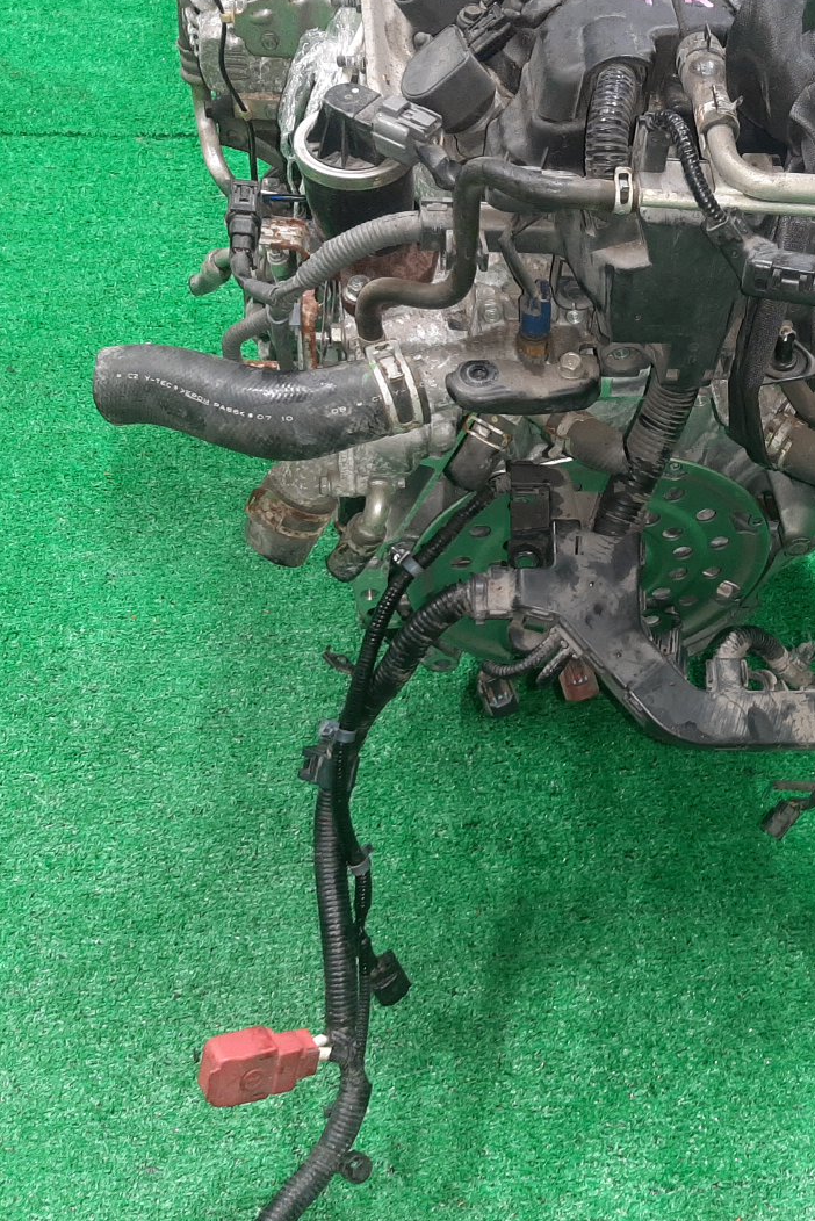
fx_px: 1256
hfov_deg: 35.1
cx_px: 625
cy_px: 597
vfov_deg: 51.9
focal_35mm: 37
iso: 246
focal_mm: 3.93
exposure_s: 1/33
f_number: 1.7
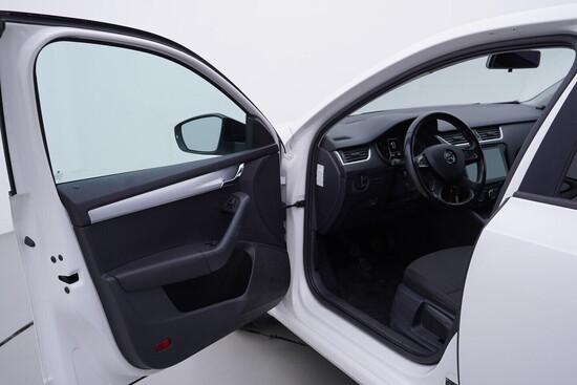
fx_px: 577
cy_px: 192
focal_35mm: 36
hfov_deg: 53.1
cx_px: 288
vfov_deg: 36.9
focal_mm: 24
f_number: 4
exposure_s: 1/80
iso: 125
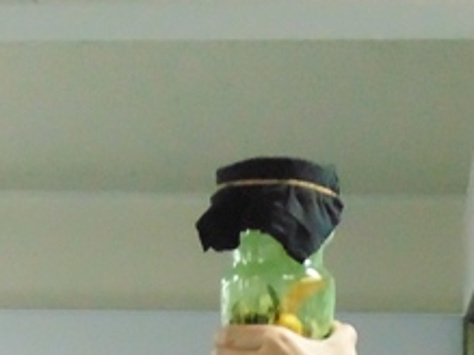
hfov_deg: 14.1
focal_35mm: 140
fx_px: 1916
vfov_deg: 9.9
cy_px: 700
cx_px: 149
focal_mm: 6.2
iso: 800
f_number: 3.4
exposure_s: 1/25
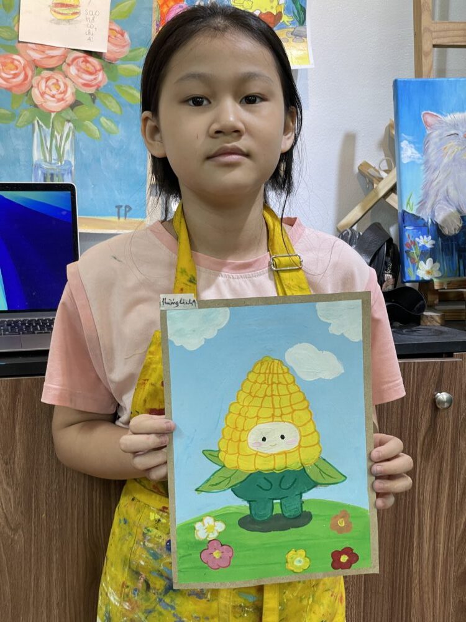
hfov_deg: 28.0
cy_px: 311
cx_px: 233
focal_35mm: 52
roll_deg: -0.3
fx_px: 933
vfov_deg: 36.8
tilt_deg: -7.9
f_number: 2
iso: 80
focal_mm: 6
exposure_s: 1/100
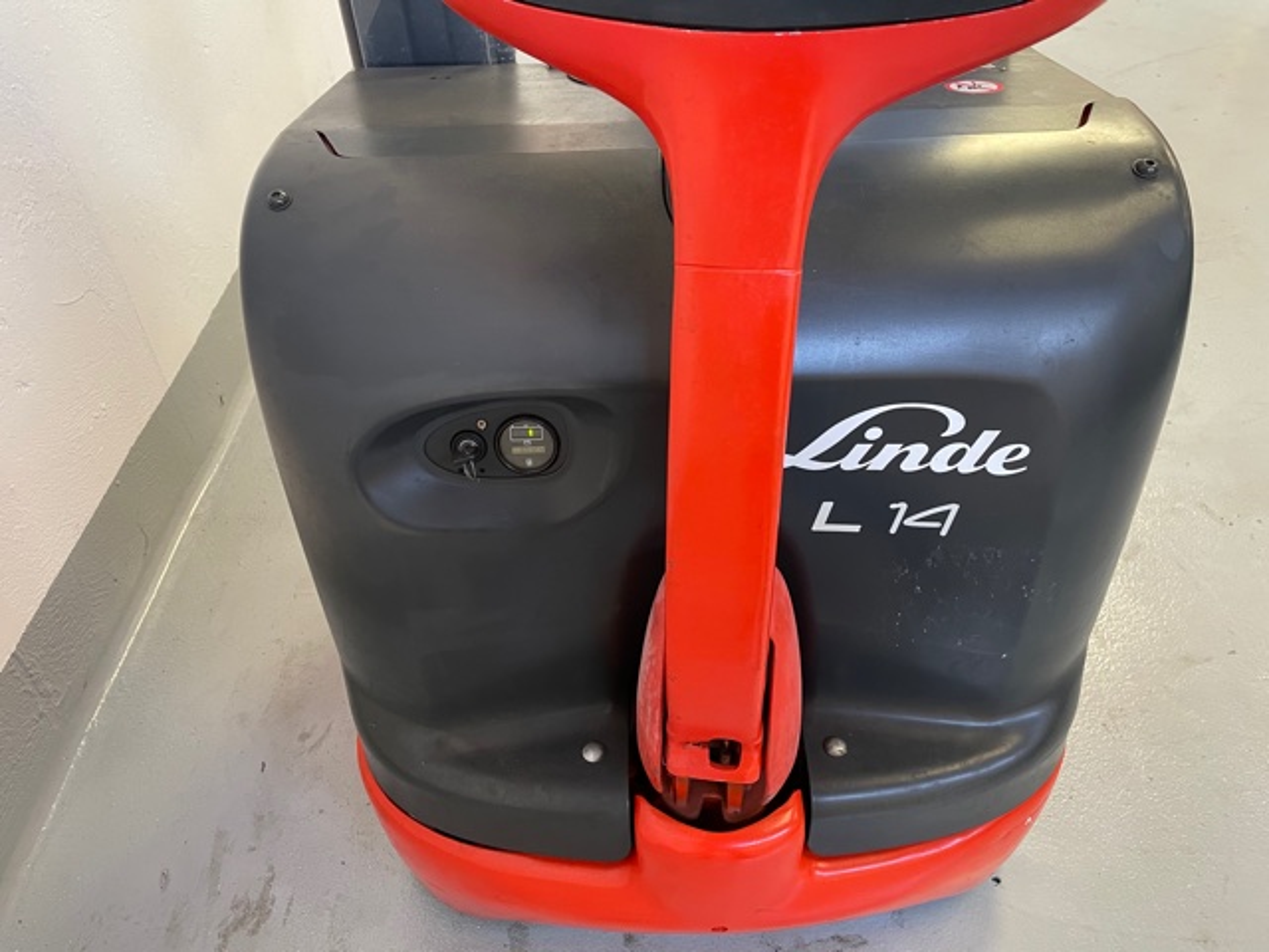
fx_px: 953
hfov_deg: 67.3
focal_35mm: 26
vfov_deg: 53.1
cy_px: 476
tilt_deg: -40.5
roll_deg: +2.3
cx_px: 634
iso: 250
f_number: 1.6
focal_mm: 4.2
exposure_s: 1/60
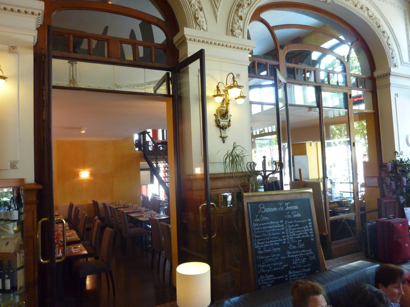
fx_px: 296
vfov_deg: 54.9
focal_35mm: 25
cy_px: 154
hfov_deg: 69.4
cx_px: 205
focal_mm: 4.1
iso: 320
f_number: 3.3
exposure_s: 1/30
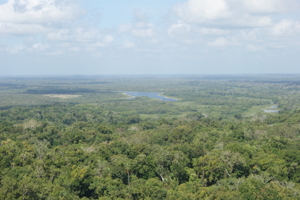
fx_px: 687
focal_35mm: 82
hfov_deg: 24.6
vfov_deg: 16.5
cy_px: 100
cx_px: 150
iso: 100
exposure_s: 1/125
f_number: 11
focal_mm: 55
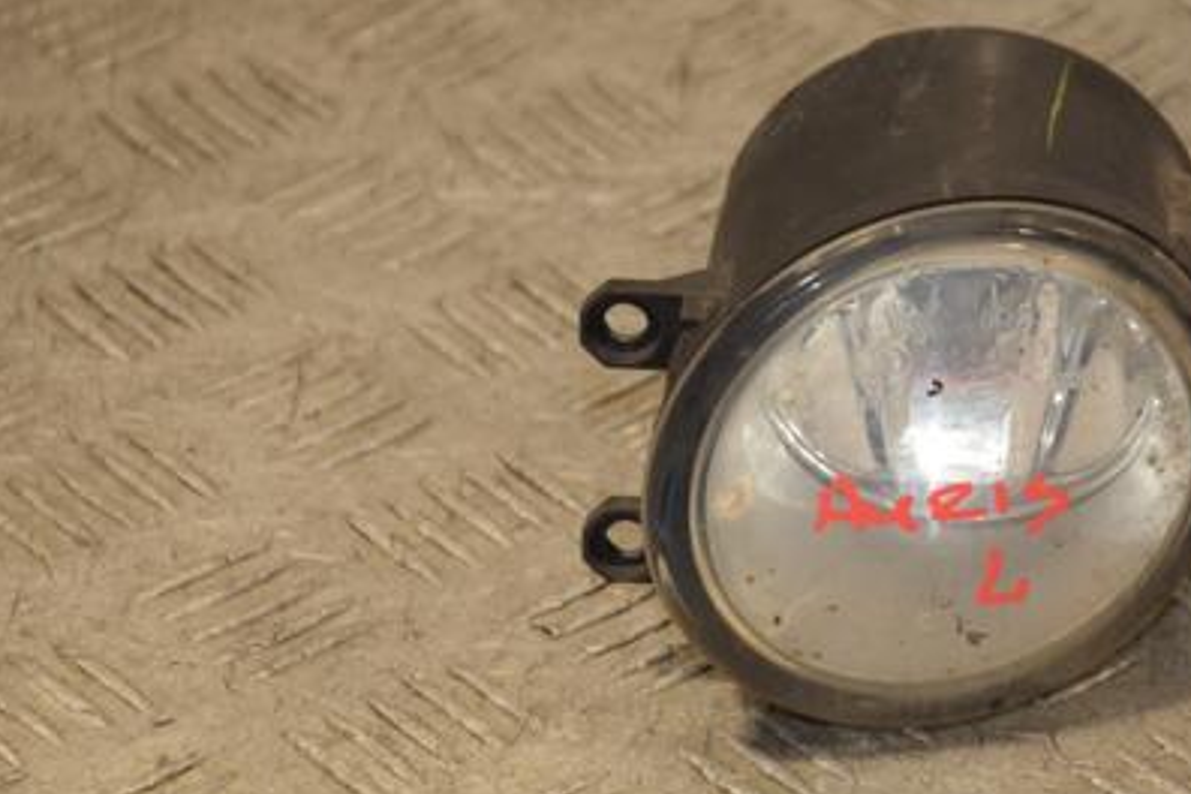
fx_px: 6914
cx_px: 887
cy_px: 448
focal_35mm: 209
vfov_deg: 6.6
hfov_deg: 9.8
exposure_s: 1/160
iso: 800
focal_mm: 92
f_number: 5.6
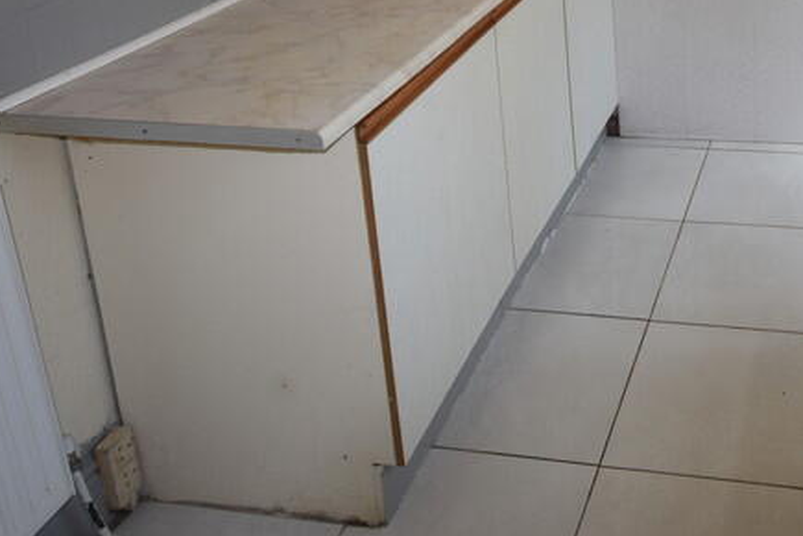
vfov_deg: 29.0
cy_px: -86
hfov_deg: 44.0
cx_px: 709
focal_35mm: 41
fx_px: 905
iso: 100
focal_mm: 11.5
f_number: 6.3
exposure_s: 1/160
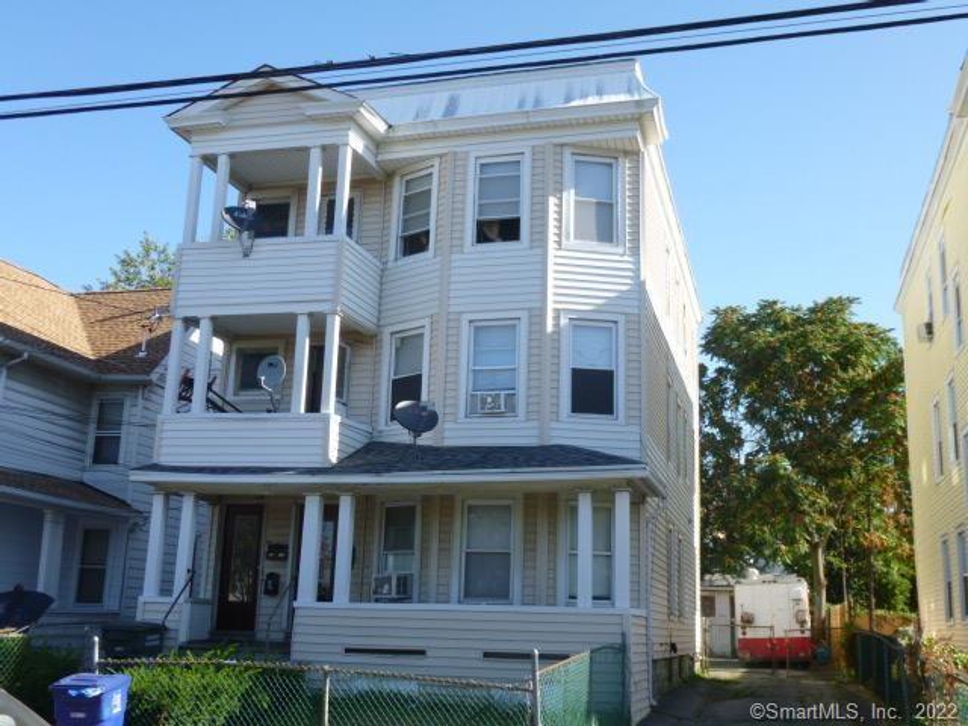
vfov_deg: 39.7
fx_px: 1007
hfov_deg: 51.4
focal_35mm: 36
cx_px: 484
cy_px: 363
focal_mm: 6.5
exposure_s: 1/320
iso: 100
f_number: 3.6
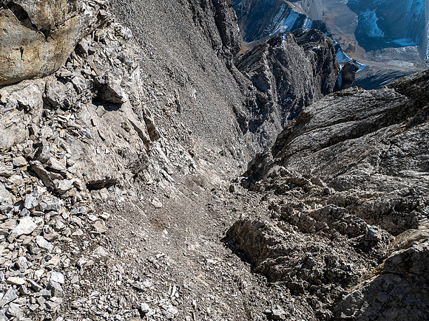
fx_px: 297
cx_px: 214
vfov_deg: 56.8
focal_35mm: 24
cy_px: 160
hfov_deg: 71.6
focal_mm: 12
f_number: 8
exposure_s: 1/400
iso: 200
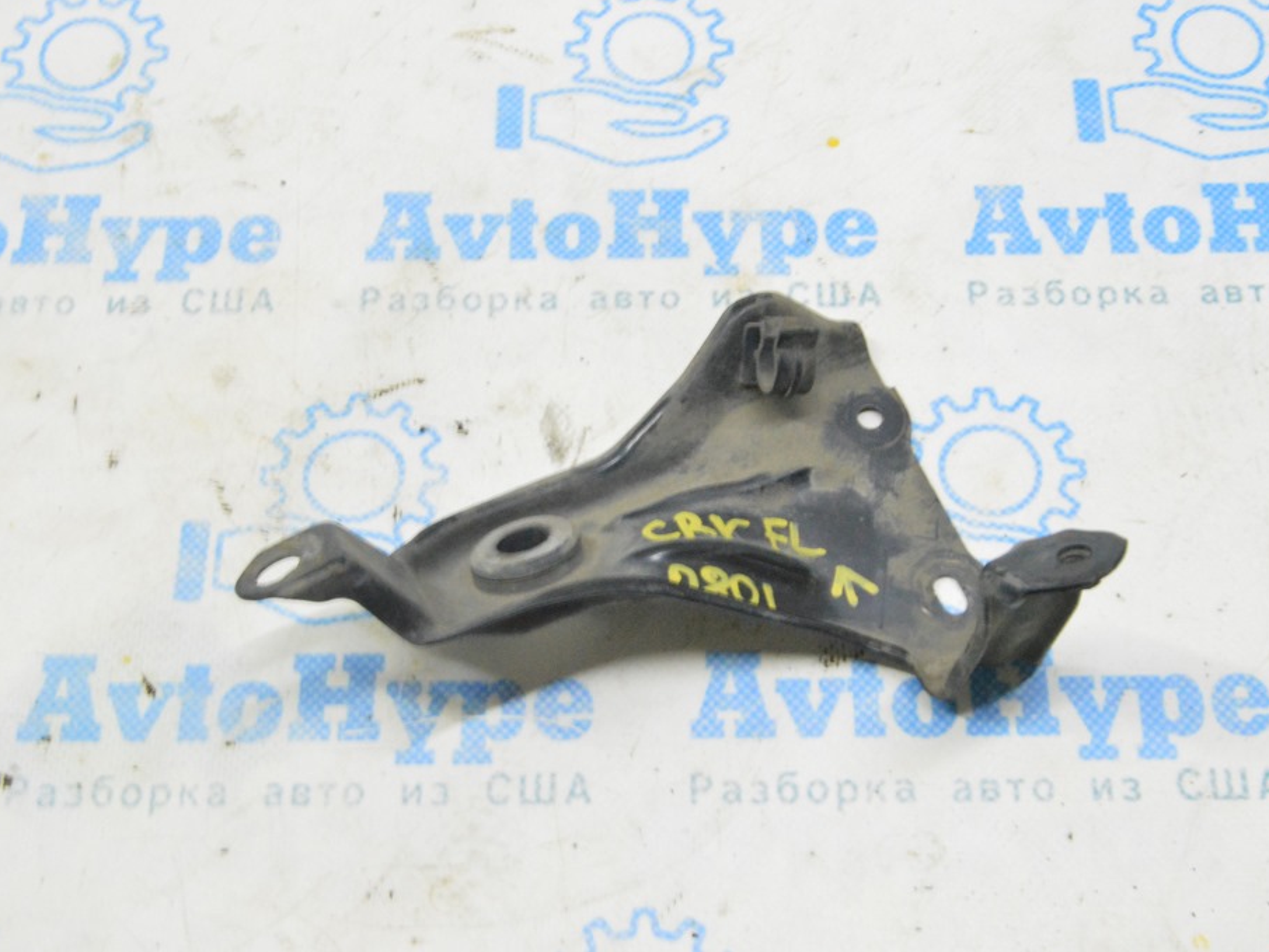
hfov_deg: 37.8
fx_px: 1853
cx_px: 660
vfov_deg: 28.8
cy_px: 476
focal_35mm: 51
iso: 6400
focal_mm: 31
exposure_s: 1/15
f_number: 20
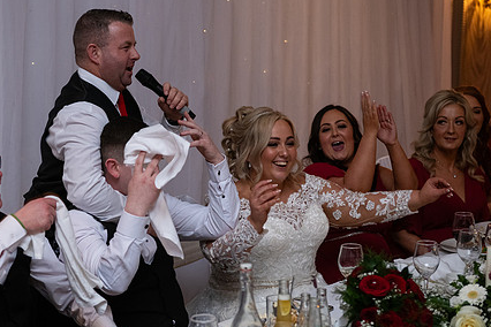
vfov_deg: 17.3
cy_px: 171
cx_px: 161
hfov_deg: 25.5
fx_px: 1077
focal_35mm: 79
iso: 1000
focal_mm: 58
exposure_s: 1/160
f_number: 3.5
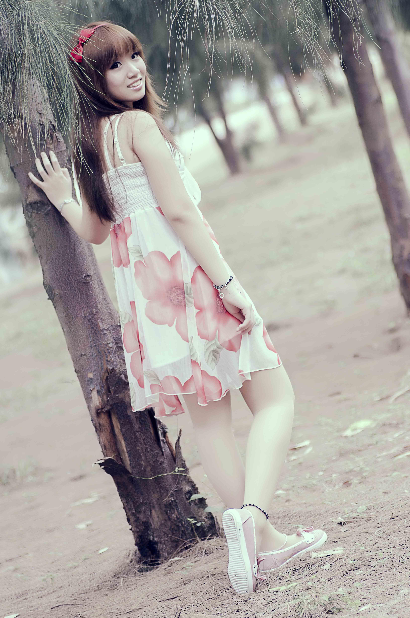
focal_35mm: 135
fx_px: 2317
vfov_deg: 15.2
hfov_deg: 10.1
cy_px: 309
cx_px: 205
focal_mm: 90
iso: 100
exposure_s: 1/200
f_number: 2.8
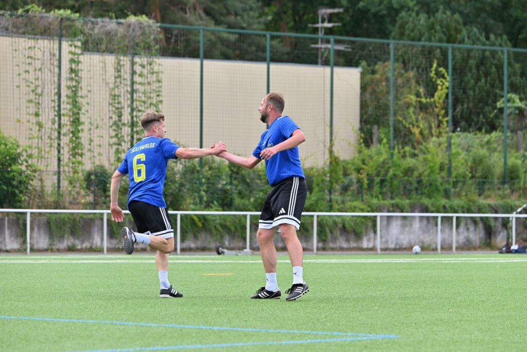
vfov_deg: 7.4
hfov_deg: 11.1
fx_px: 2708
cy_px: 176
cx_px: 264
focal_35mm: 185
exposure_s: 1/1600
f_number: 5.3
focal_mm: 185
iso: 720
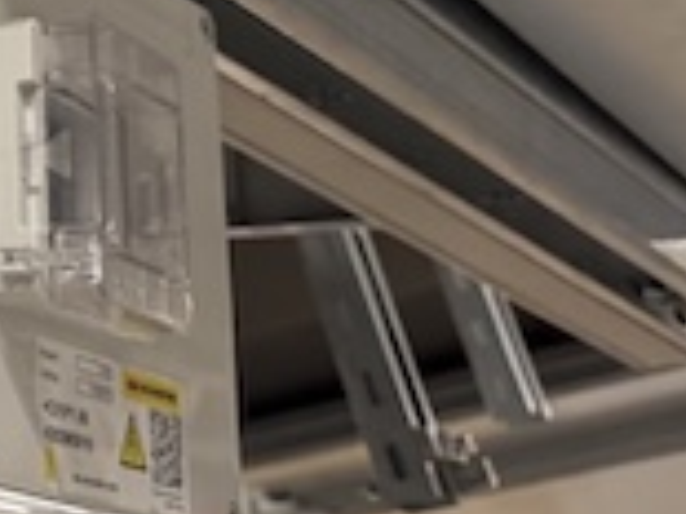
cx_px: -695
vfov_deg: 14.1
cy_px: -213
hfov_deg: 15.6
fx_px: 1960
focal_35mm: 99
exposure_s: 1/50
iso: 250
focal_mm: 6.76
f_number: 1.78
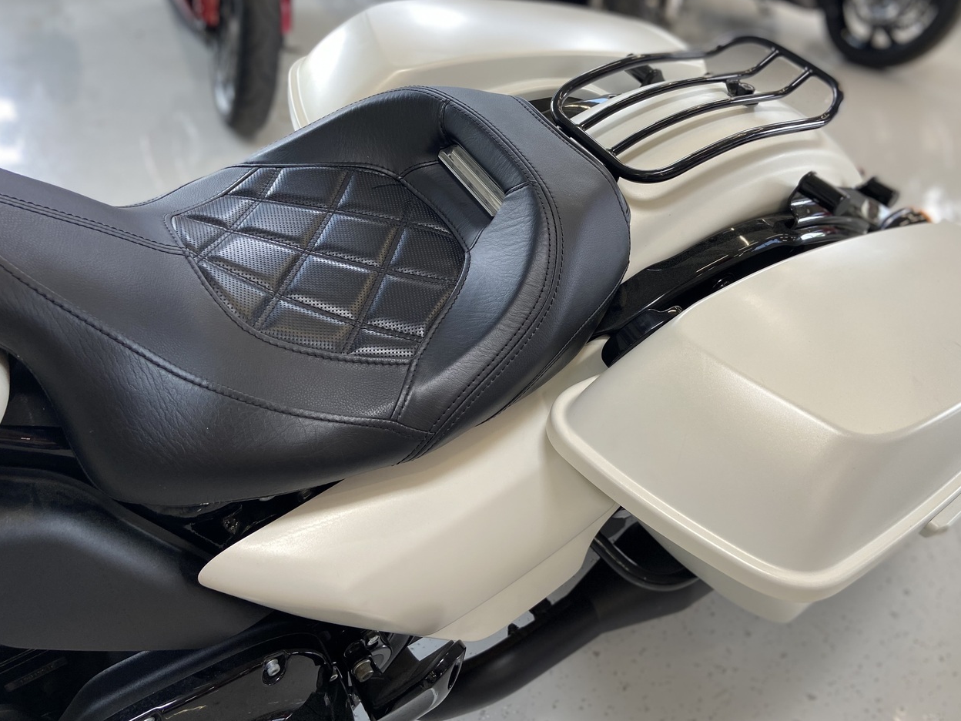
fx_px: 833
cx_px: 514
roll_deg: -2.0
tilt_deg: -31.8
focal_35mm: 30
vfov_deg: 46.7
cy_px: 307
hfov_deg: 59.9
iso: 50
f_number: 1.8
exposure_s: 1/100
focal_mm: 4.25
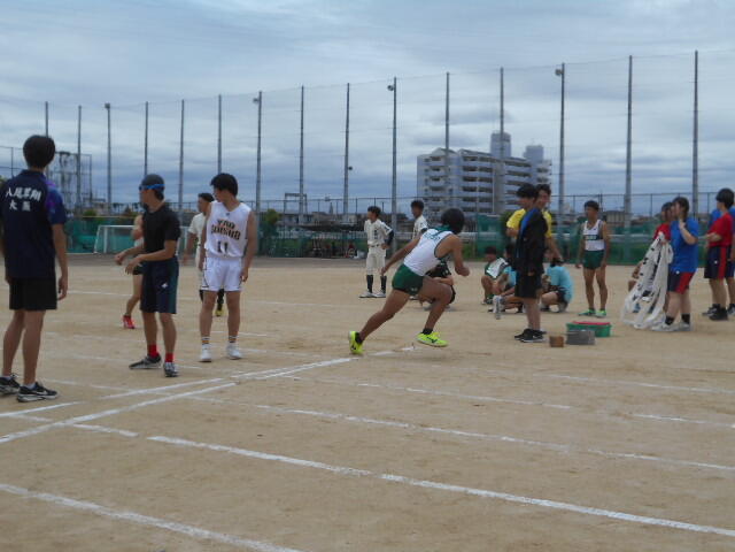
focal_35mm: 50
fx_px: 1062
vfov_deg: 29.1
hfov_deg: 38.2
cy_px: 276
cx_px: 368
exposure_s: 1/1000
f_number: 4.5
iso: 80
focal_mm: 8.8
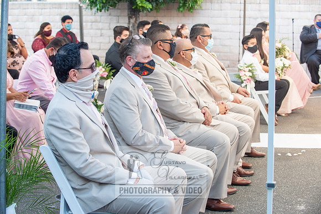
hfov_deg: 26.0
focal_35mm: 78
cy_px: 107
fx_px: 696
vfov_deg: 17.5
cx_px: 160
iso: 640
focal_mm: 78
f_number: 5.6
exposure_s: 1/160
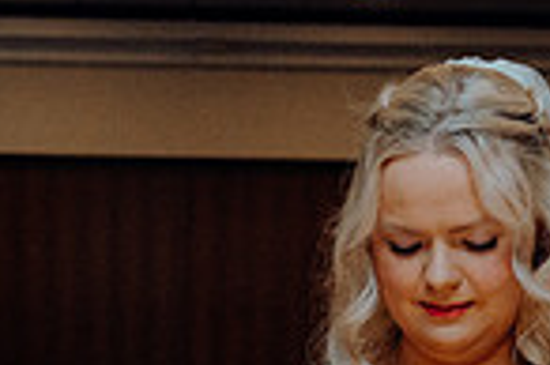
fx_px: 2182
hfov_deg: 14.3
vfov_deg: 9.2
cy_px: 596
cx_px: 203
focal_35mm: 143
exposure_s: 1/160
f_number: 3.5
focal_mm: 36
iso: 2500
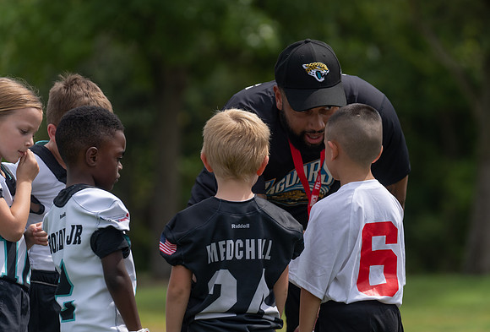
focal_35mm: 244
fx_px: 3334
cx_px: 298
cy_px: 139
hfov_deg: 8.4
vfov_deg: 5.7
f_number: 4
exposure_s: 1/1250
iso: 100
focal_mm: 200
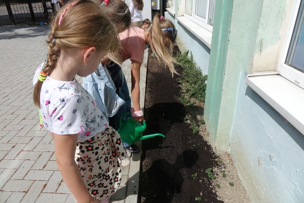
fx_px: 203
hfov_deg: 73.7
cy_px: 102
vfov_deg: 53.2
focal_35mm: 24
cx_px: 152
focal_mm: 8.8
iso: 125
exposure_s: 1/800
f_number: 5.6
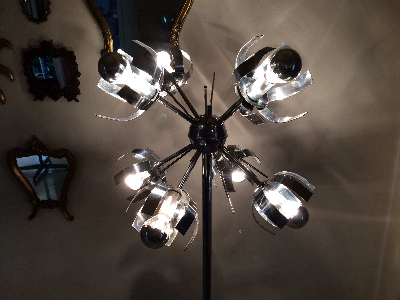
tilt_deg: -18.2
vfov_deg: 48.2
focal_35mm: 29
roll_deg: -0.1
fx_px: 335
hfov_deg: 61.7
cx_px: 200
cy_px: 150
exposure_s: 1/33
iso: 32
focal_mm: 4.15
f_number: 2.2
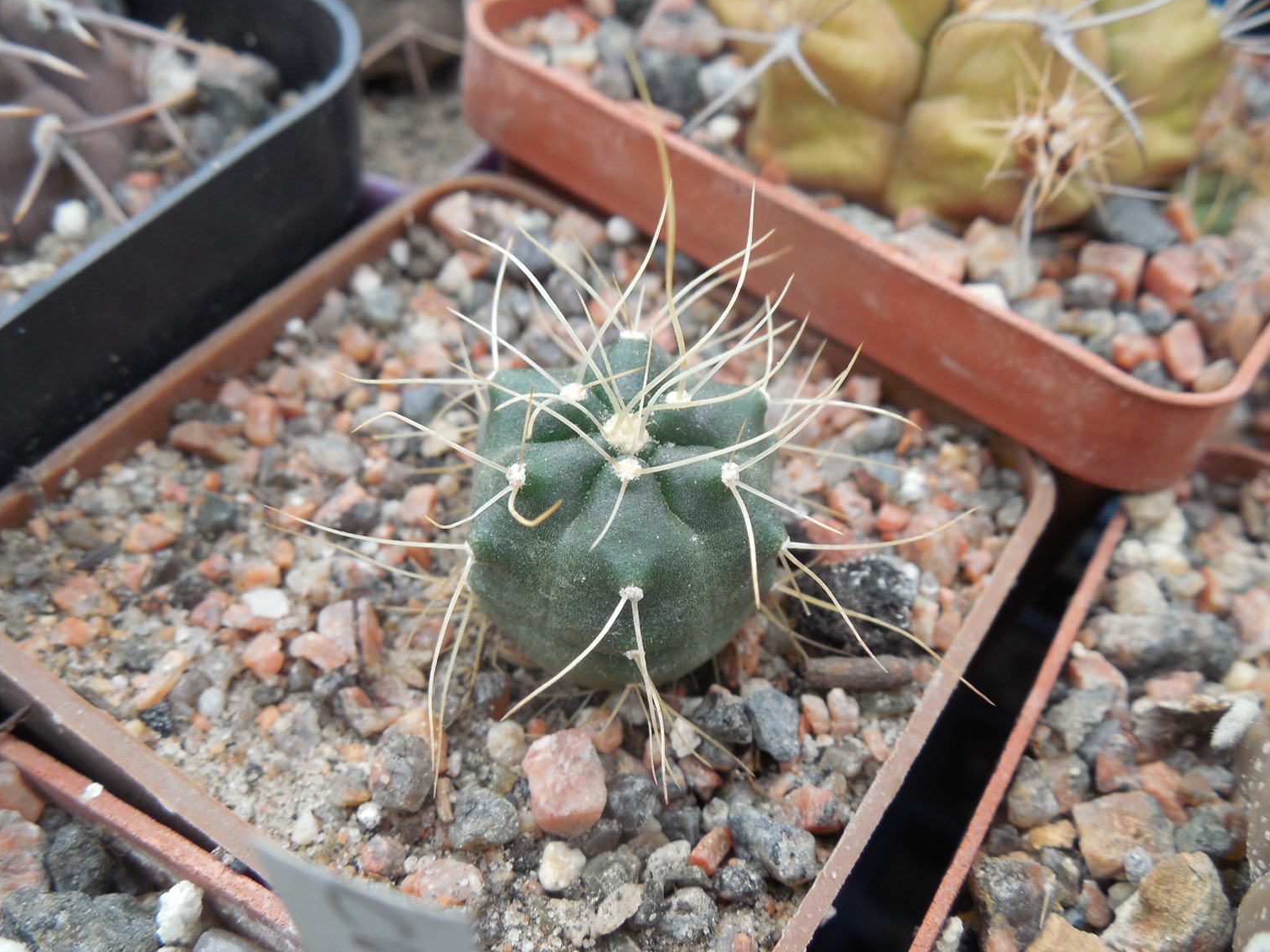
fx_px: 1211
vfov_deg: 42.9
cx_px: 619
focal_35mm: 33
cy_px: 498
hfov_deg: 55.4
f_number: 3.6
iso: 125
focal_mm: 5.6
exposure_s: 1/160
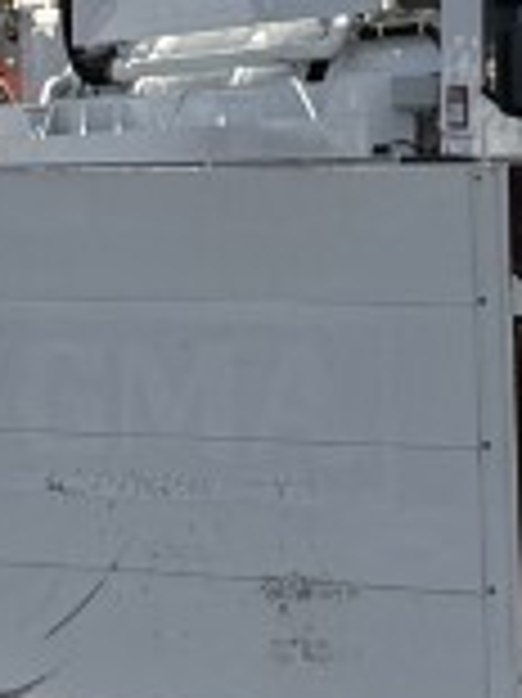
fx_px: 4490
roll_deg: +1.8
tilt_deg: +6.9
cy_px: -414
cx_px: 45
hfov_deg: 6.6
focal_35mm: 223
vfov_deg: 8.6
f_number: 1.78
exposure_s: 1/4608
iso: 80
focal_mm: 6.76
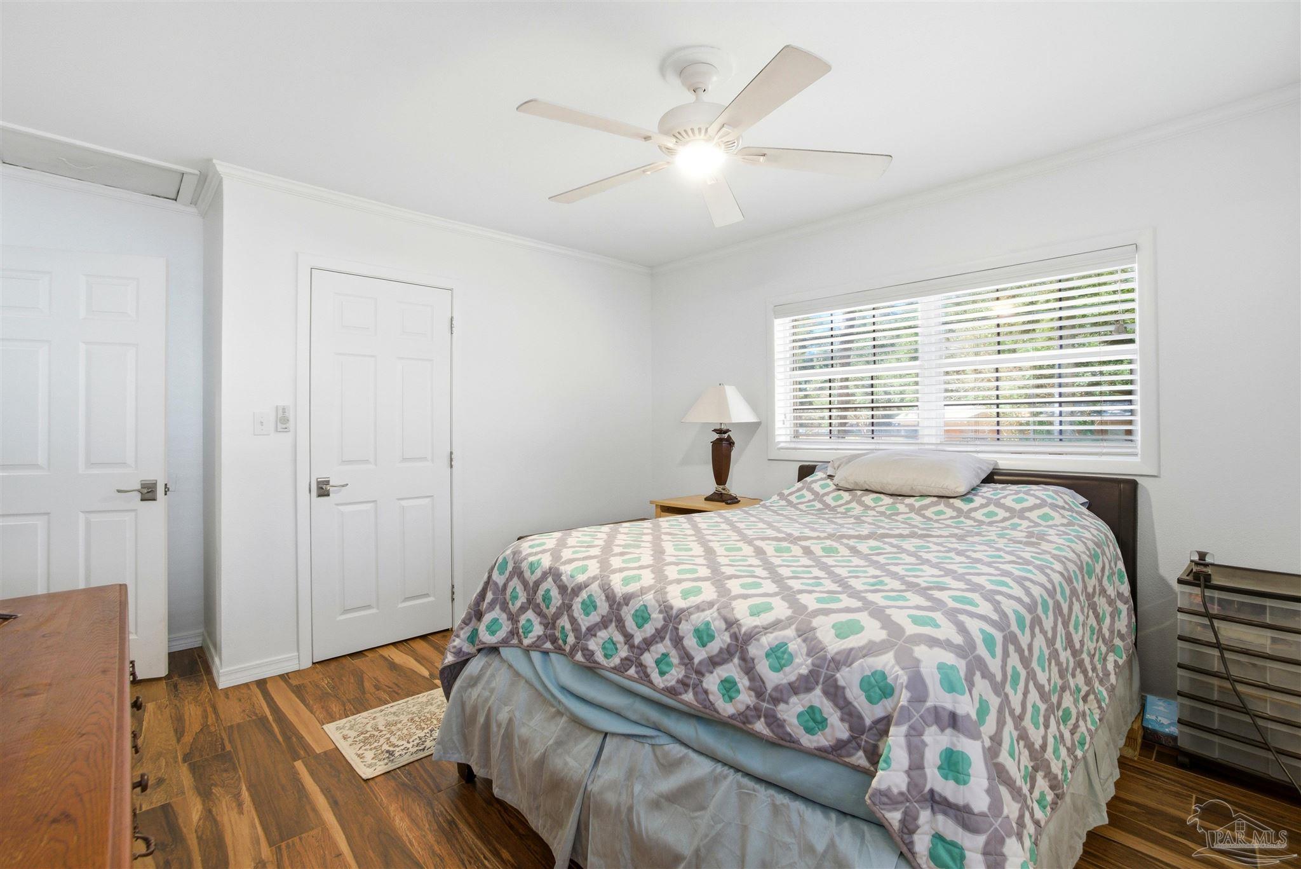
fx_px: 542
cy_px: 434
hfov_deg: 100.4
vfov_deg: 77.4
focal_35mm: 15
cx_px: 650
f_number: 8
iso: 400
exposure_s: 1/320
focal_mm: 10
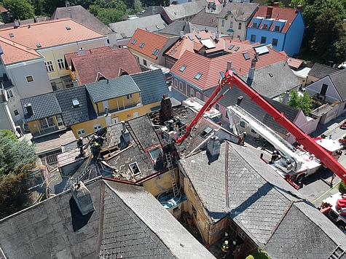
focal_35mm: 25
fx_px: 250
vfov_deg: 54.9
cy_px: 130
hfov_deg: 69.4
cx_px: 173
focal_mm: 4.49
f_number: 2.6
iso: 100
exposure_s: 1/640
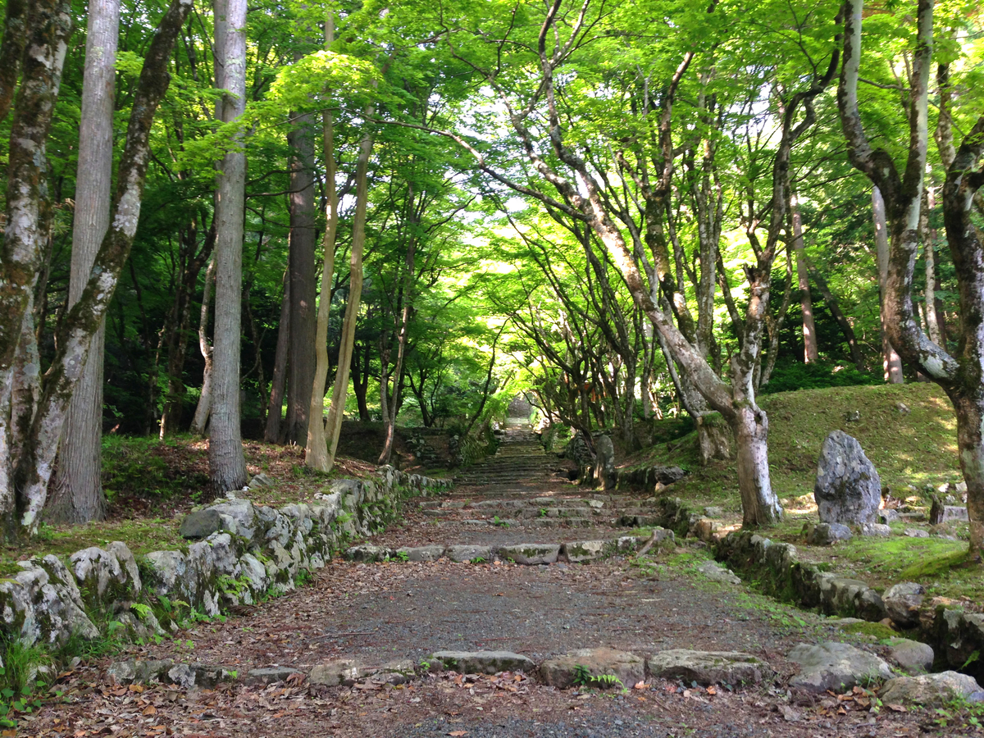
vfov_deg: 42.9
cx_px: 492
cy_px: 369
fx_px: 938
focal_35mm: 33
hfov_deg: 55.4
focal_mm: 4.12
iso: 64
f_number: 2.4
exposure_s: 1/60
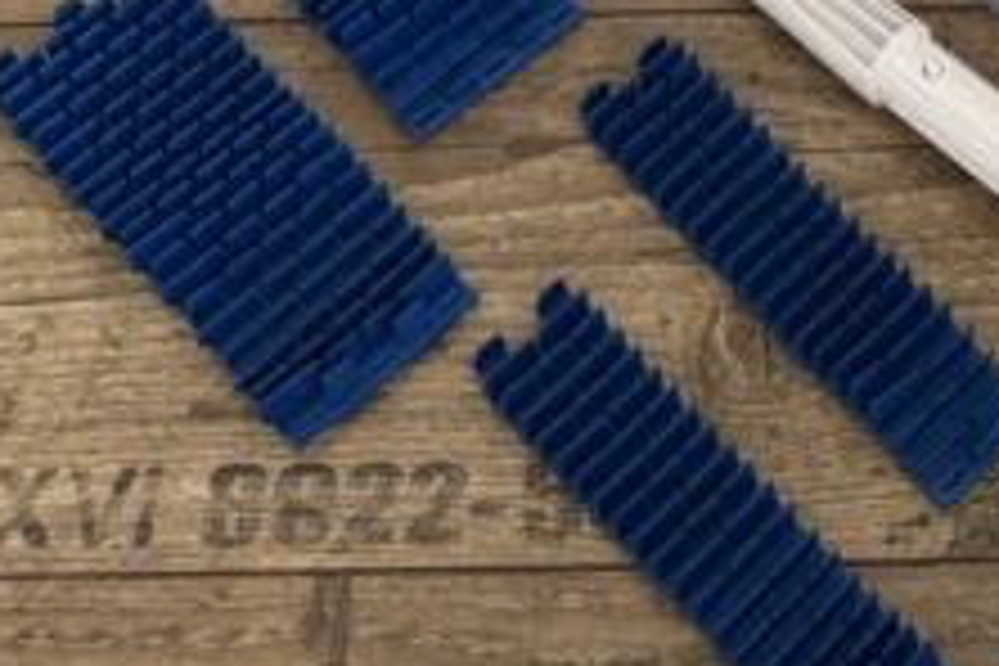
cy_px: -648
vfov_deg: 13.2
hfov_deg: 22.0
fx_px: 2497
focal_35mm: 90
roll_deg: -2.8
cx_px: 936
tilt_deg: -43.9
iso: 200
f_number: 1.78
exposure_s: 1/121
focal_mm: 6.76
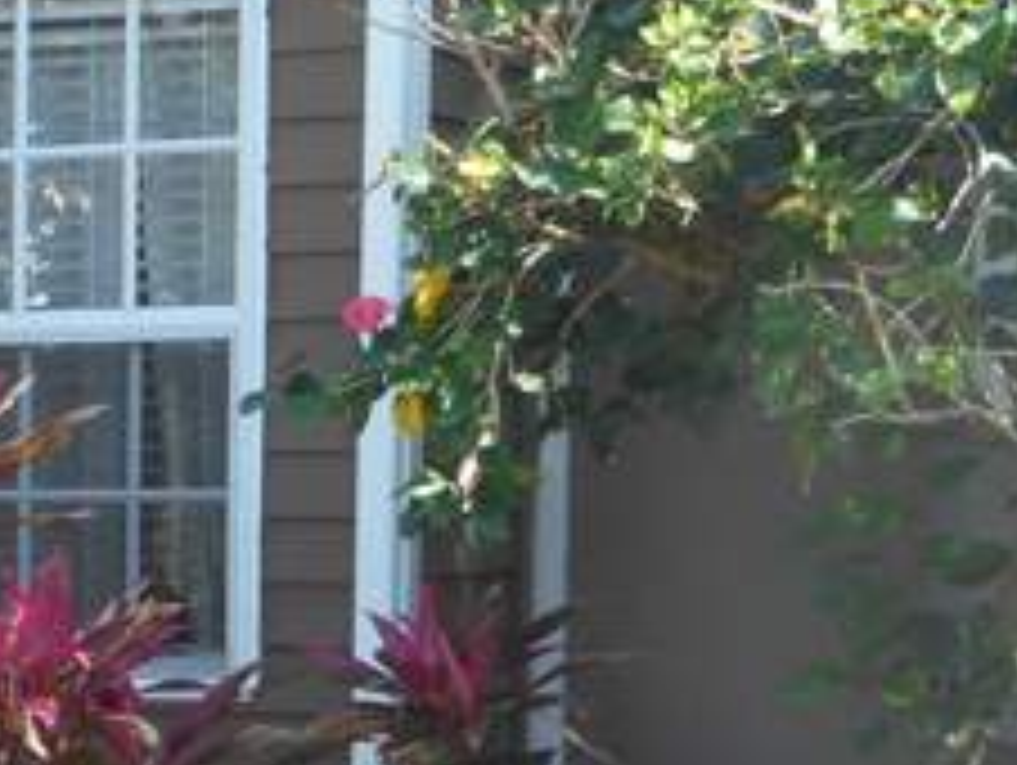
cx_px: -342
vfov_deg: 10.6
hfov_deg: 13.7
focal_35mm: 138
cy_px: 927
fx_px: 4059
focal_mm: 6.9
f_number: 4.5
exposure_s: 1/50
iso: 80
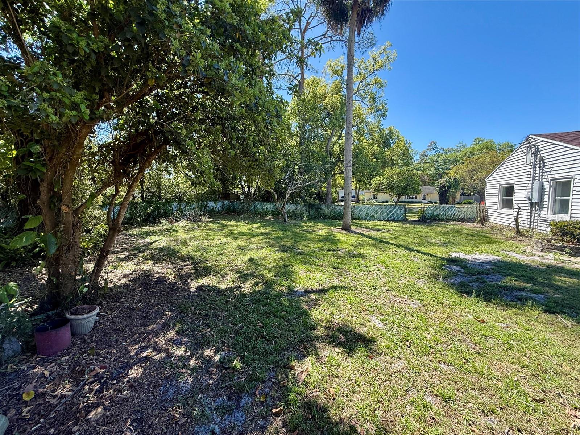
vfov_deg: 85.7
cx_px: 290
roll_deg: +0.6
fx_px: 235
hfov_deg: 102.1
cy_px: 218
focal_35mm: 14
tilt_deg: -5.1
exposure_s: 1/347
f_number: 2.2
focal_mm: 2.22
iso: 50
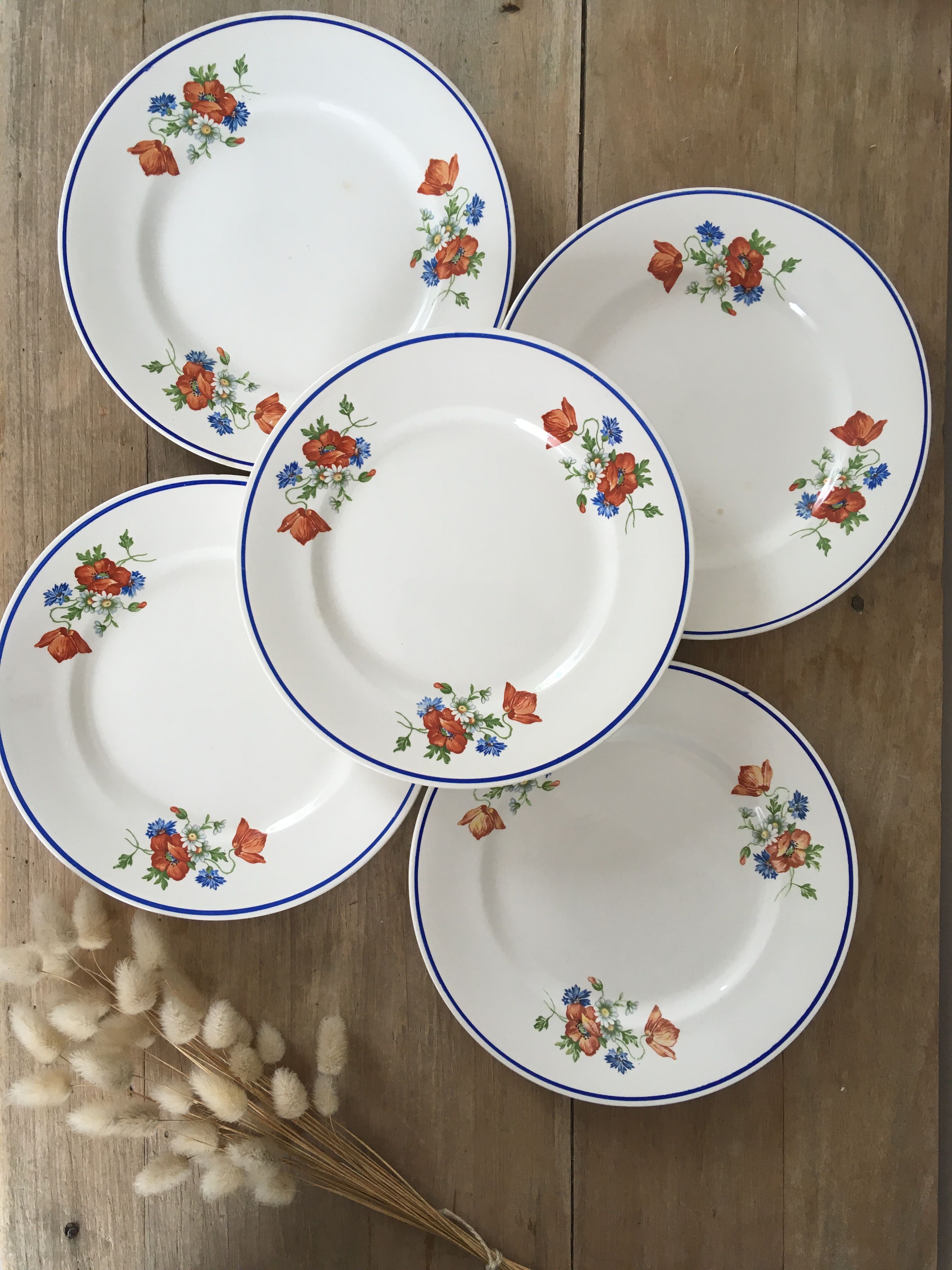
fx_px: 1063
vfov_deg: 61.7
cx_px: 476
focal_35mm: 29
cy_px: 635
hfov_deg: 48.2
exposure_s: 1/33
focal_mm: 4.15
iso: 25
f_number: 2.2
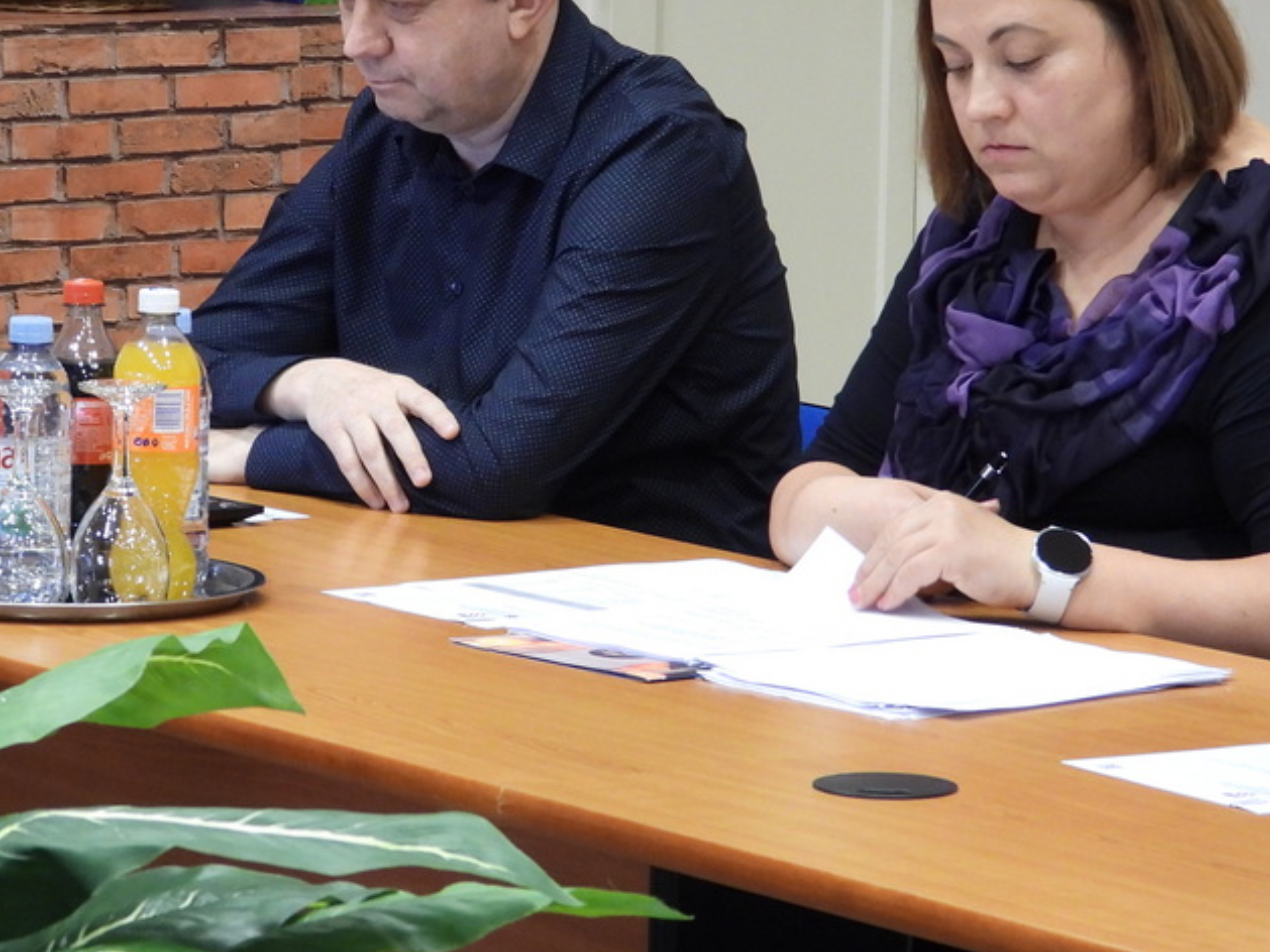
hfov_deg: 10.7
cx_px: 327
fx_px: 6789
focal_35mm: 185
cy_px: 321
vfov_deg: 8.0
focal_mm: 17.5
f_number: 3.5
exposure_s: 1/15
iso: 400
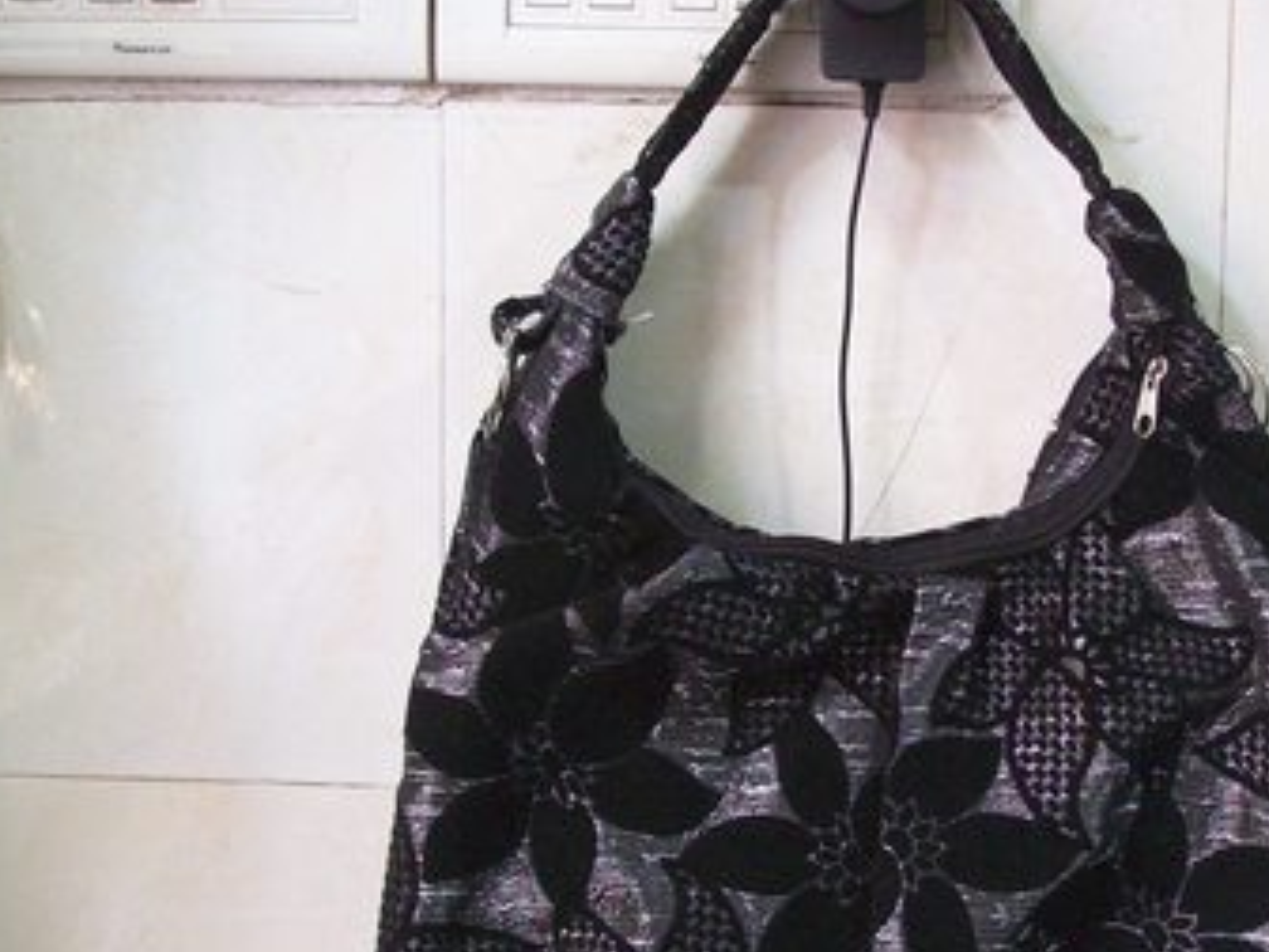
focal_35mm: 67
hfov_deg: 28.8
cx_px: 842
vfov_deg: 21.9
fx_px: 2456
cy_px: 550
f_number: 3
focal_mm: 7.6
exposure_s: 1/12.9
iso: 160
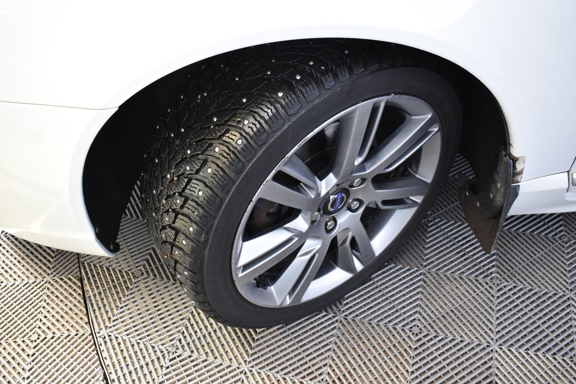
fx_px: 528
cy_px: 192
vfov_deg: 40.0
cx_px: 288
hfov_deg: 57.2
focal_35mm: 33
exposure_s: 1/15
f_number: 5
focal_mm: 22
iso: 1250
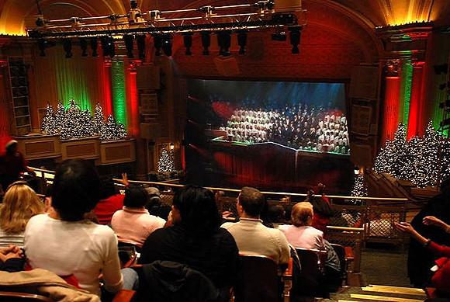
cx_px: 225
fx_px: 413
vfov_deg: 40.1
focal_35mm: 33
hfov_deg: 57.1
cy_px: 151
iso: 800
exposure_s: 1/30
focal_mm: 22
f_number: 4
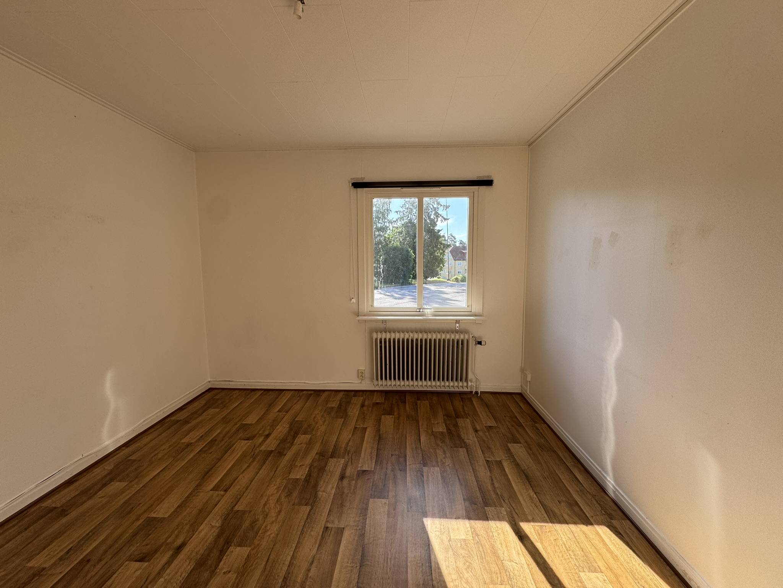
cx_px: 392
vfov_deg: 85.7
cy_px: 294
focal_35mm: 14
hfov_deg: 102.1
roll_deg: +1.2
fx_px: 317
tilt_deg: -6.7
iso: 40
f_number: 2.2
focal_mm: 2.22
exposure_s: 1/168
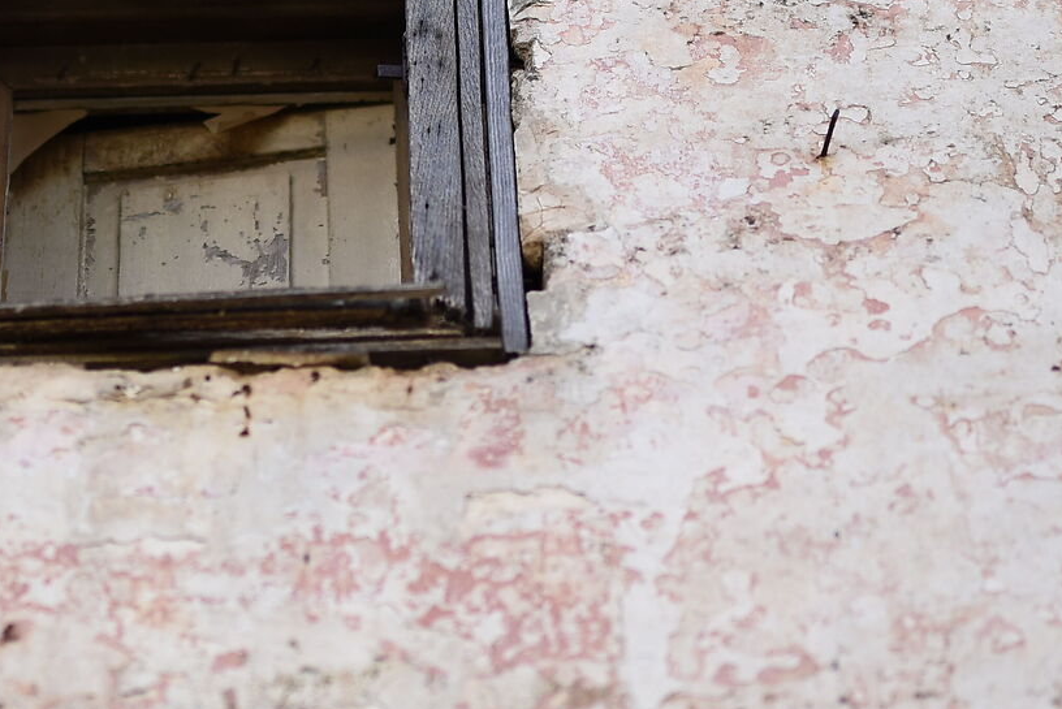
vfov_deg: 5.5
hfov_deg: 8.2
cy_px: 103
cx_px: 180
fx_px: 7379
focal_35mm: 250
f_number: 1.4
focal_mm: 85
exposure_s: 1/4000
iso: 125
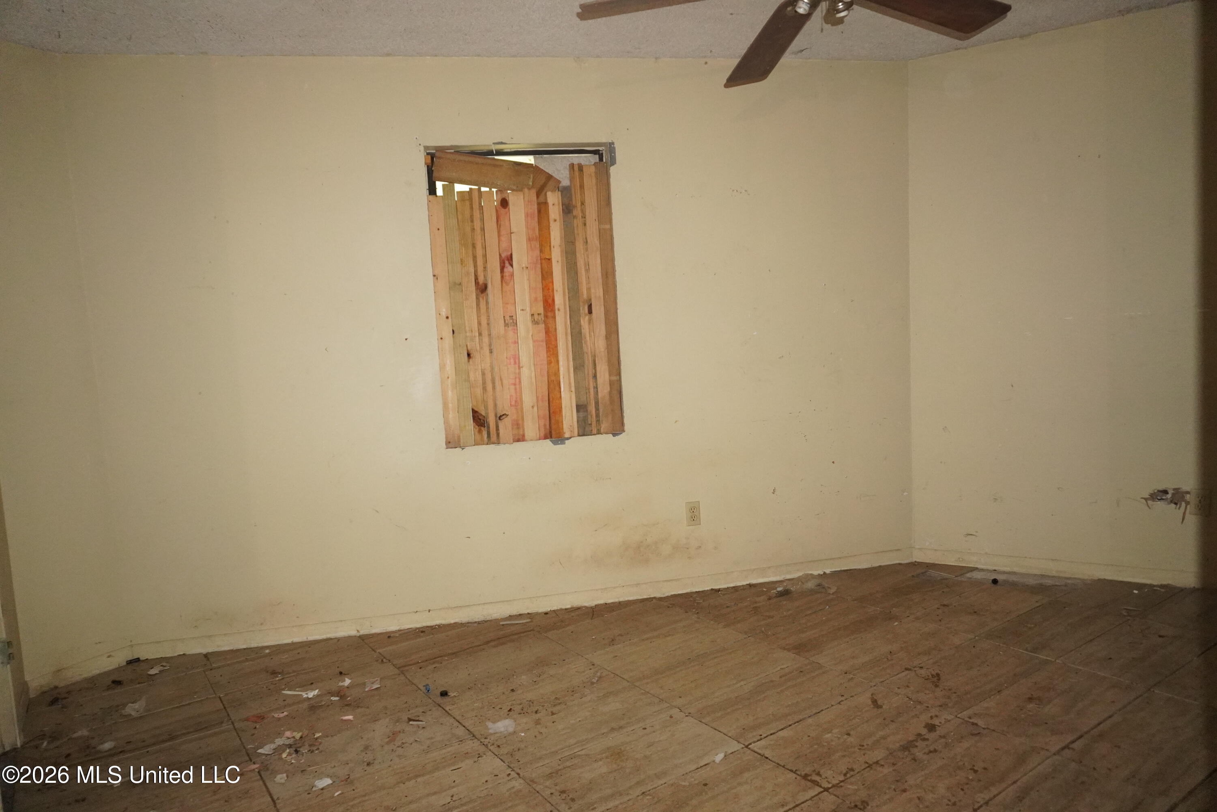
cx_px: 608
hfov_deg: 73.7
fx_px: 811
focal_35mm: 24
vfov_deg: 53.1
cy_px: 406
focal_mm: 16
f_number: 3.5
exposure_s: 1/30
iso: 3200
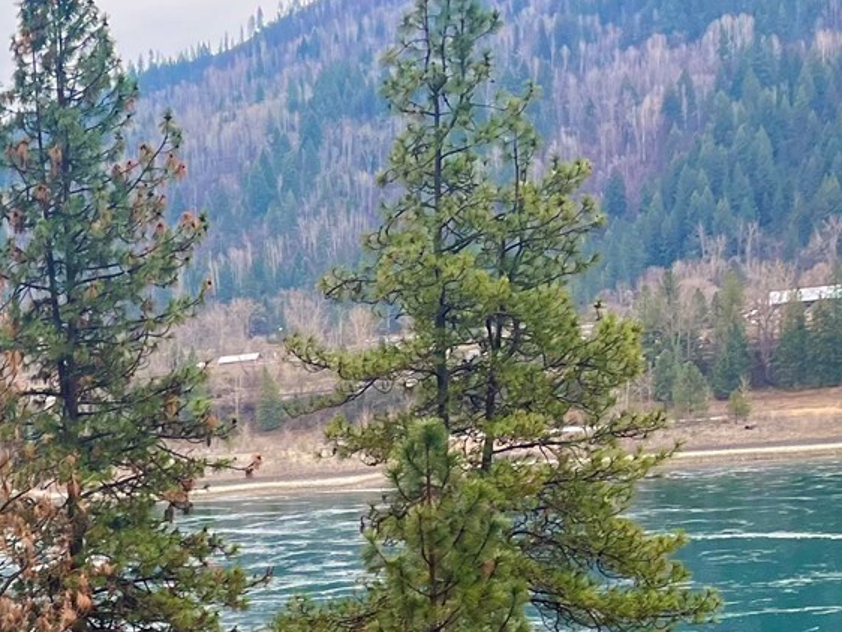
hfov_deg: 22.8
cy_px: 728
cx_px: -315
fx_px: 1801
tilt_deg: -13.2
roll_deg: +3.4
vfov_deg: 19.0
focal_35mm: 74
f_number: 1.6
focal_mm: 5.1
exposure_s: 1/318
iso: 50
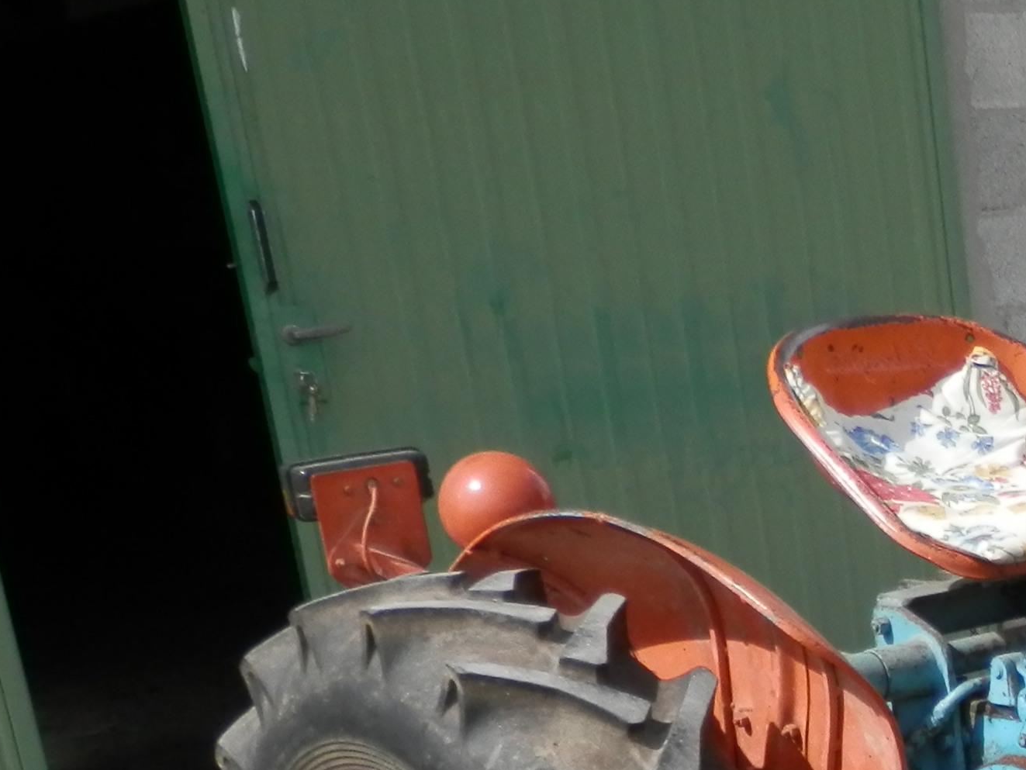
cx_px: 1304
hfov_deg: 21.9
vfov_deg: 16.8
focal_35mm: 81
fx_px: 2401
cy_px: 1090
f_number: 8.7
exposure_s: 1/125
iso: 80
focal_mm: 4.5
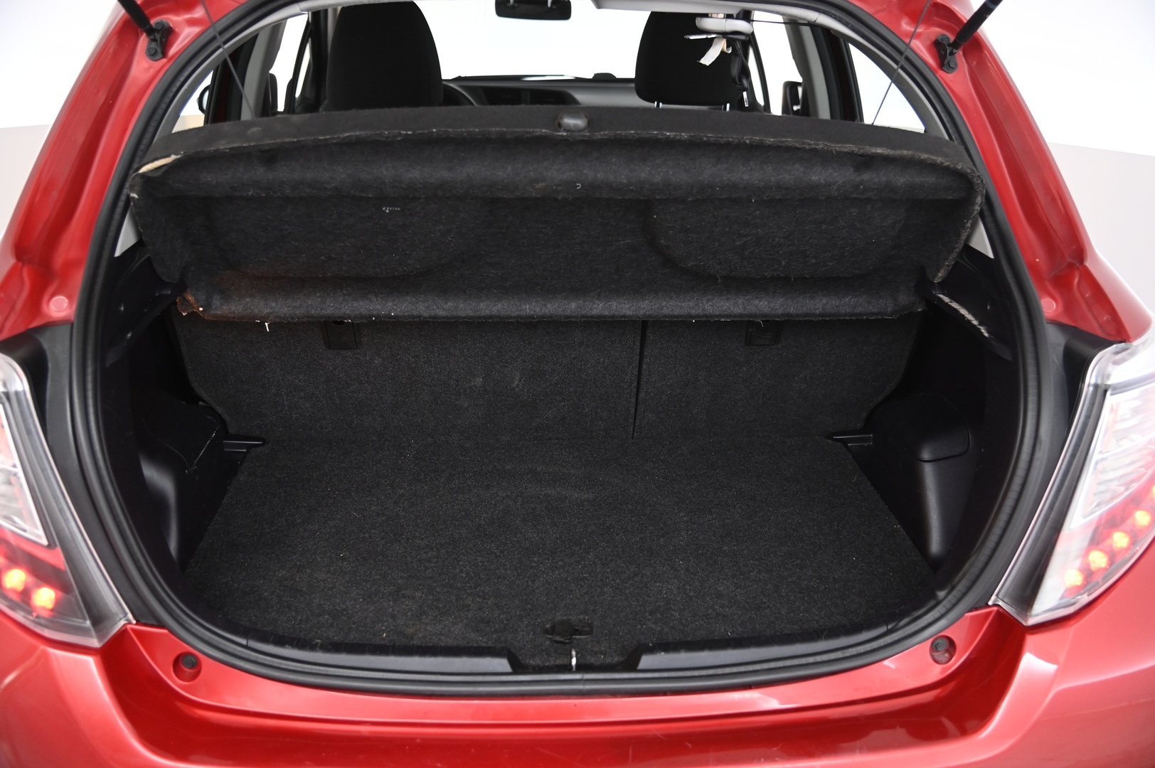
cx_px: 578
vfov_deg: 38.8
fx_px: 1090
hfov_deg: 55.8
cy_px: 384
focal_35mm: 34
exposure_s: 1/40
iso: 2000
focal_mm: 34
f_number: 4
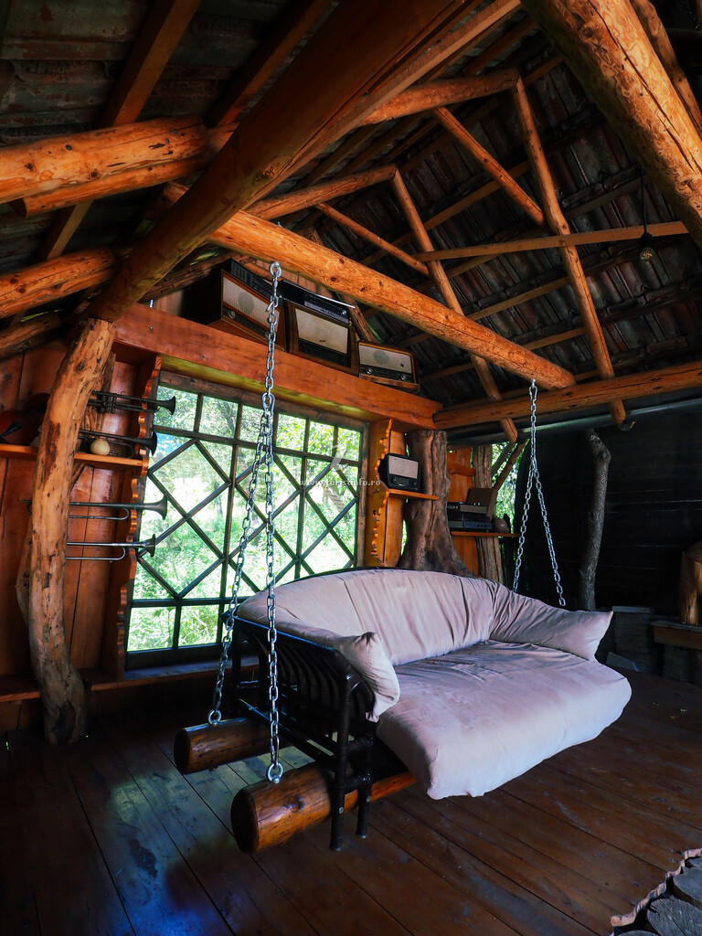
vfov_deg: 87.8
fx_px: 487
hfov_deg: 71.6
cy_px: 468
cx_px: 351
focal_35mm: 18
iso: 1600
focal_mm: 9
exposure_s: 1/30
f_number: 11
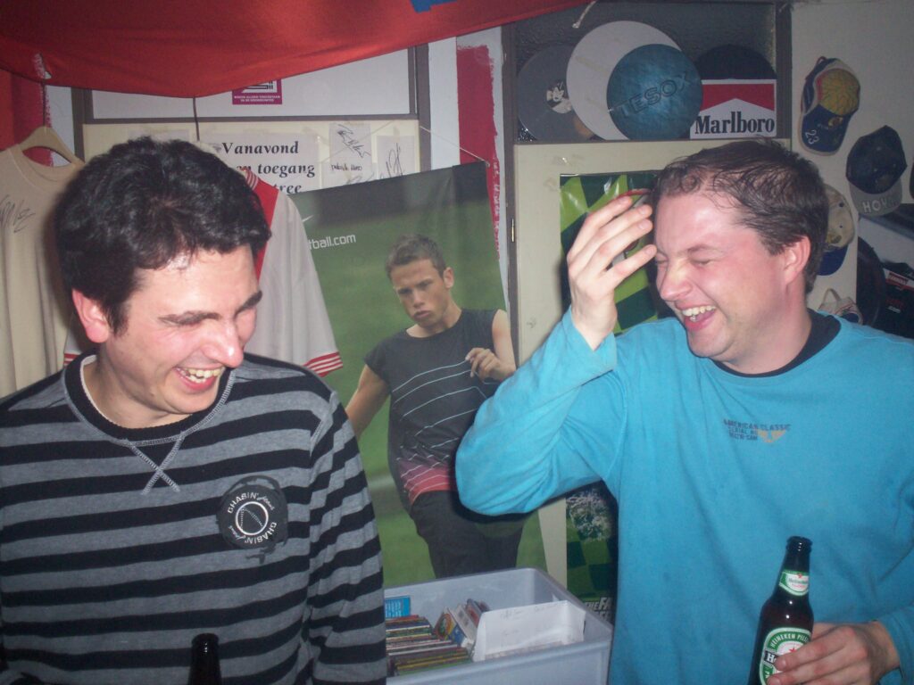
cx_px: 457
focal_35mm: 36
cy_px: 342
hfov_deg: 51.4
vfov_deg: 39.7
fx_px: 951
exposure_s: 1/64
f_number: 4.5
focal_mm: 5.9
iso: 140
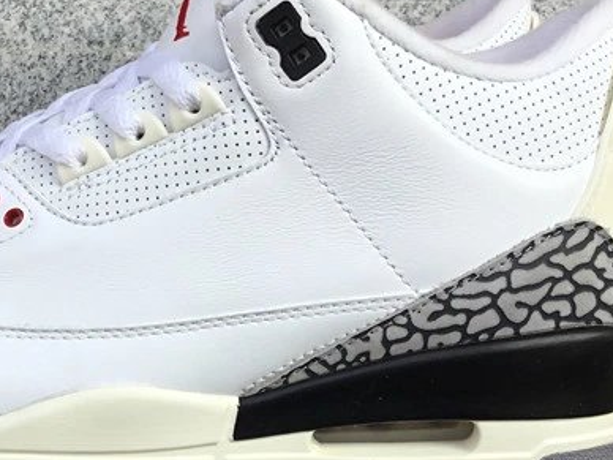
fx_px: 1275
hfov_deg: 26.7
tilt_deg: -16.1
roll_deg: +0.4
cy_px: 368
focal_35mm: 72
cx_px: 167
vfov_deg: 20.2
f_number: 2.4
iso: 25
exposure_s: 1/673
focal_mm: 3.3
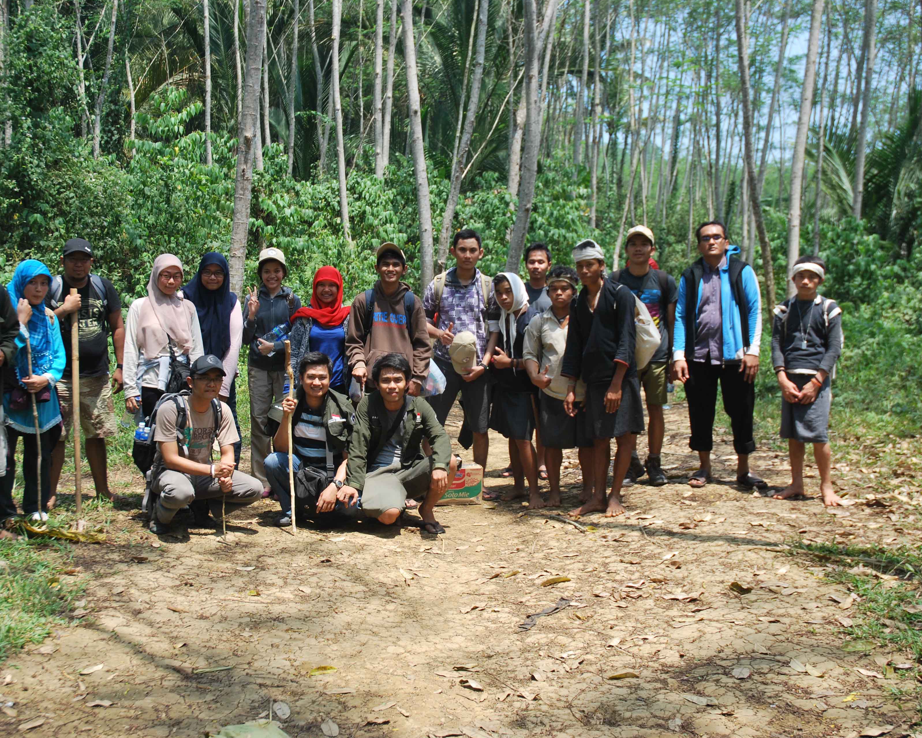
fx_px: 1119
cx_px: 369
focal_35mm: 41
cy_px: 370
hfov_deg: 44.6
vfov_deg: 36.5
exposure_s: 1/125
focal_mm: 24
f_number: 5.6
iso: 100
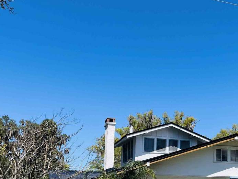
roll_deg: -0.9
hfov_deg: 39.0
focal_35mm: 48
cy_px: 143
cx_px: 168
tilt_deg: +8.4
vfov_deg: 29.6
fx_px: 330
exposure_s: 1/3521
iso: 50
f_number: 1.6
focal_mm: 5.1
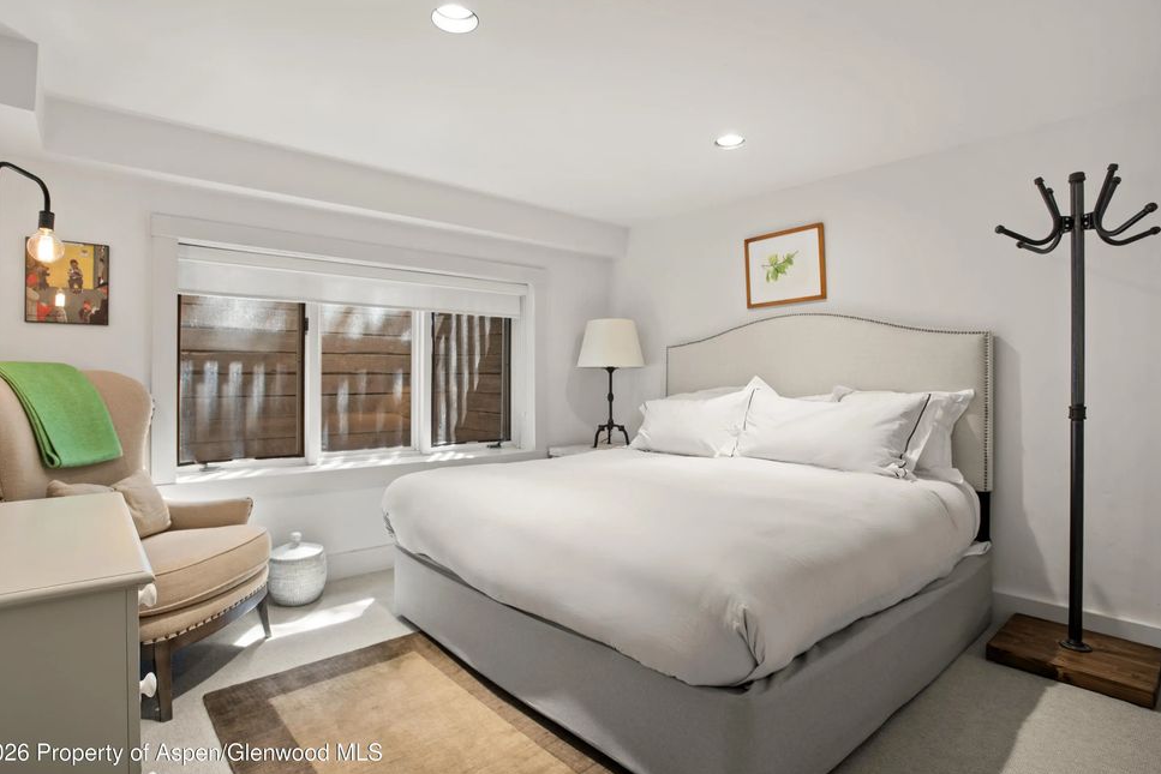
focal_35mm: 18
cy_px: 380
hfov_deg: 90.0
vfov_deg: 67.4
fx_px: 581
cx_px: 574
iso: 400
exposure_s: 1/2.5
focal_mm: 17
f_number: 7.1
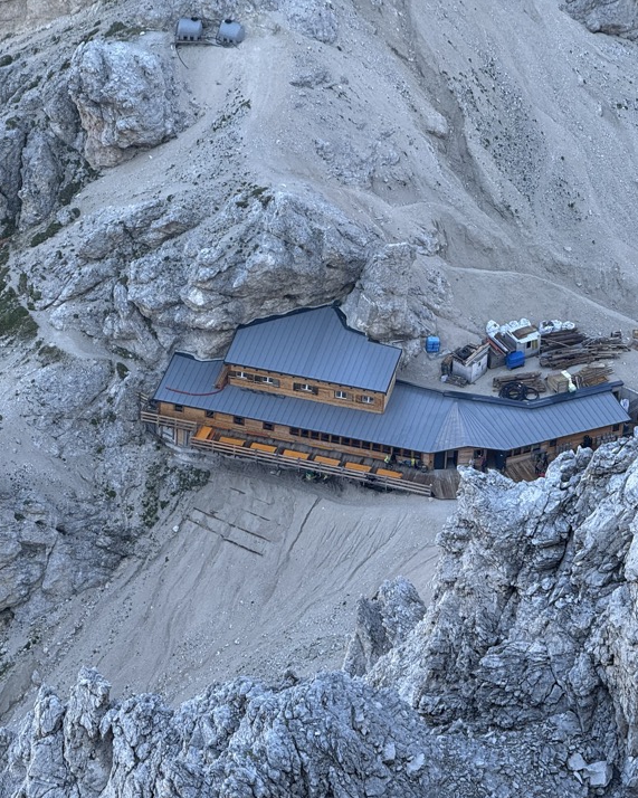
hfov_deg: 9.2
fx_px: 3966
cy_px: 425
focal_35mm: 168
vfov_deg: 11.5
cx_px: 223
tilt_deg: -36.2
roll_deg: -1.8
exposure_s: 1/268
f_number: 2.8
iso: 64
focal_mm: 15.66
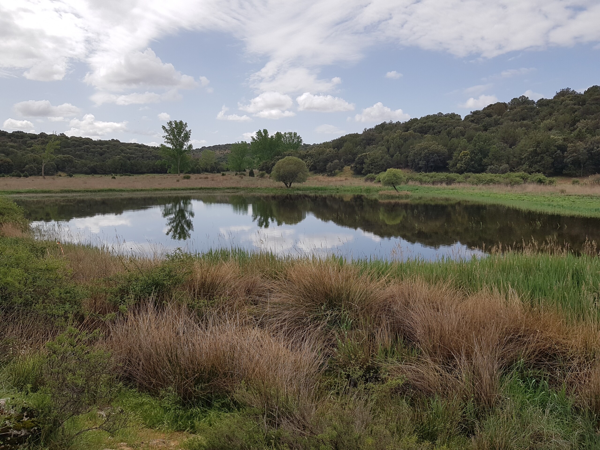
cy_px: 225
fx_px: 451
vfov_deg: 53.1
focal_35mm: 26
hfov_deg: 67.3
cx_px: 300
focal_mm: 4.2
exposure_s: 1/2616
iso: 50
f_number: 1.7
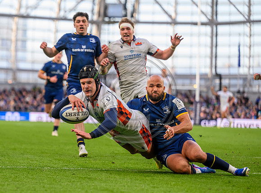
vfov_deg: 7.5
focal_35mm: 195
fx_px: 1464
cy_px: 98
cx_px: 87
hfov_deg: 10.2
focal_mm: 150
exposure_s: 1/1600
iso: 1600
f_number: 3.5
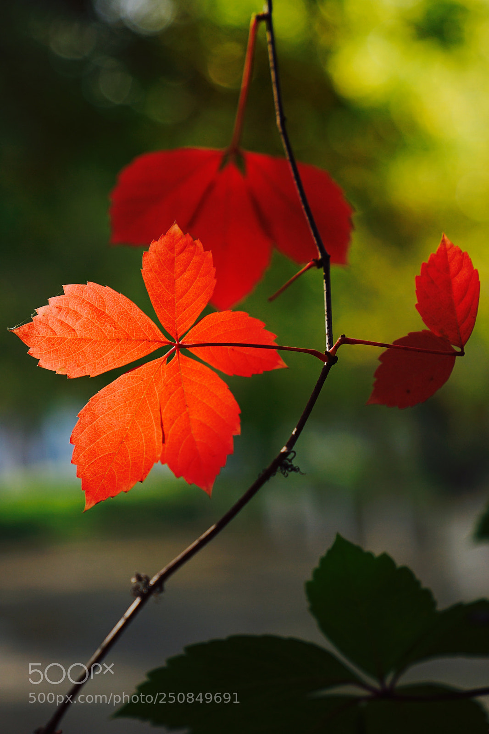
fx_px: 2140
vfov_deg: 19.5
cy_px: 367
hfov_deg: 13.0
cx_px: 244
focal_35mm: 105
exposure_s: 1/500
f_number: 2.8
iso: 100
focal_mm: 70
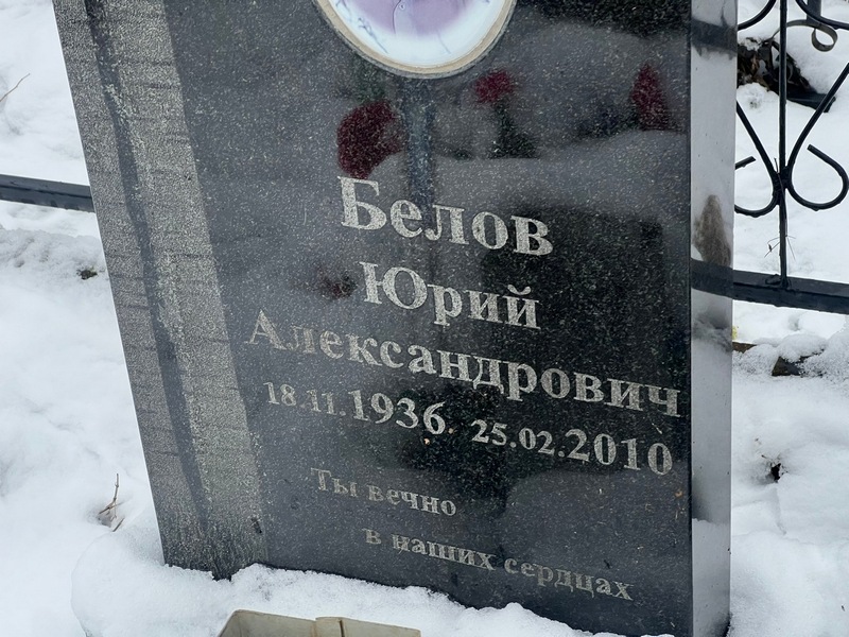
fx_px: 1889
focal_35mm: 77
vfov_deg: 19.1
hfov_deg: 25.3
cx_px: 424
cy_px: 318
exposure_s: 1/99
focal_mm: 9
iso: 80
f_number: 2.8
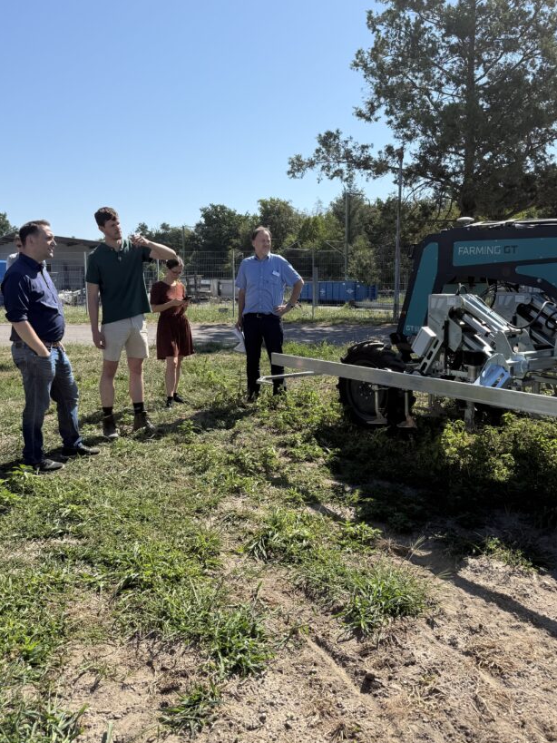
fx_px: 644
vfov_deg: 59.9
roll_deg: -0.3
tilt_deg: -5.7
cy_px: 347
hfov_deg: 46.8
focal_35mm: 30
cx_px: 287
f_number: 1.78
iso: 80
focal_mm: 6.76
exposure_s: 1/4673
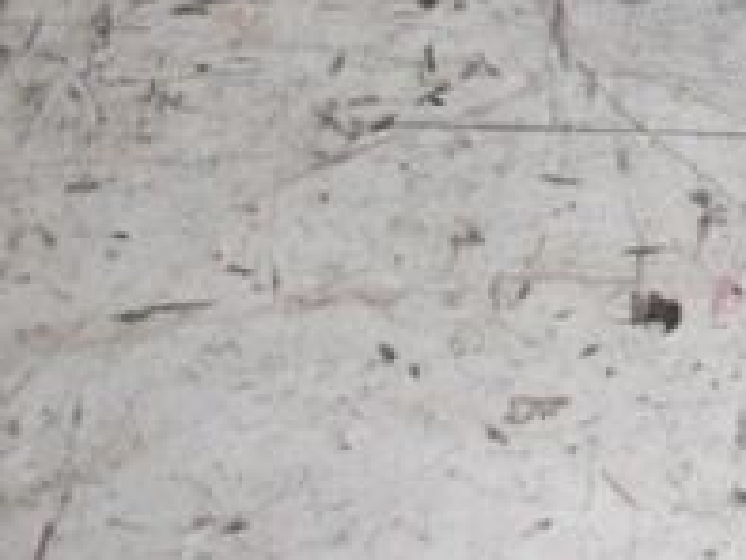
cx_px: 1121
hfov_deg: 15.5
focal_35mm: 117
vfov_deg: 12.2
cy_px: -216
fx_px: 2523
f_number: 2.8
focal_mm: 6.3
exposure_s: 1/60
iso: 100
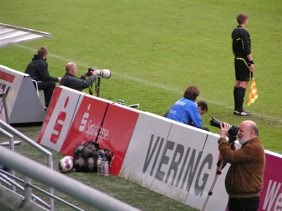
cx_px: 141
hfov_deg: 5.2
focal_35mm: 380
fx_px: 3096
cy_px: 106
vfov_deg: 3.9
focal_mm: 58
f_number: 3.5
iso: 160
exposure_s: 1/400
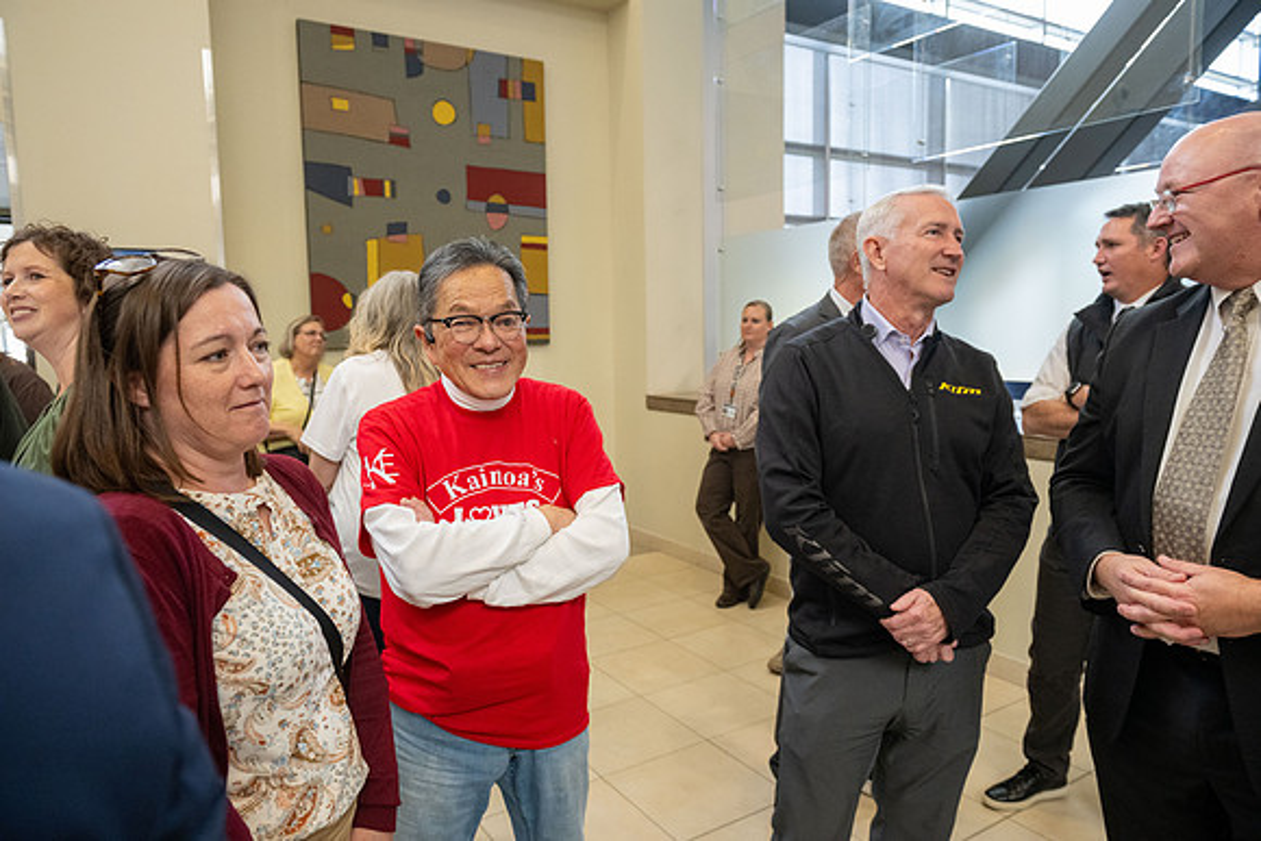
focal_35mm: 24
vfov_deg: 53.2
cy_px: 420
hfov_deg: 73.7
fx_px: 841
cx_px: 630
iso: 2500
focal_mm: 24
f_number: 4
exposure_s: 1/320
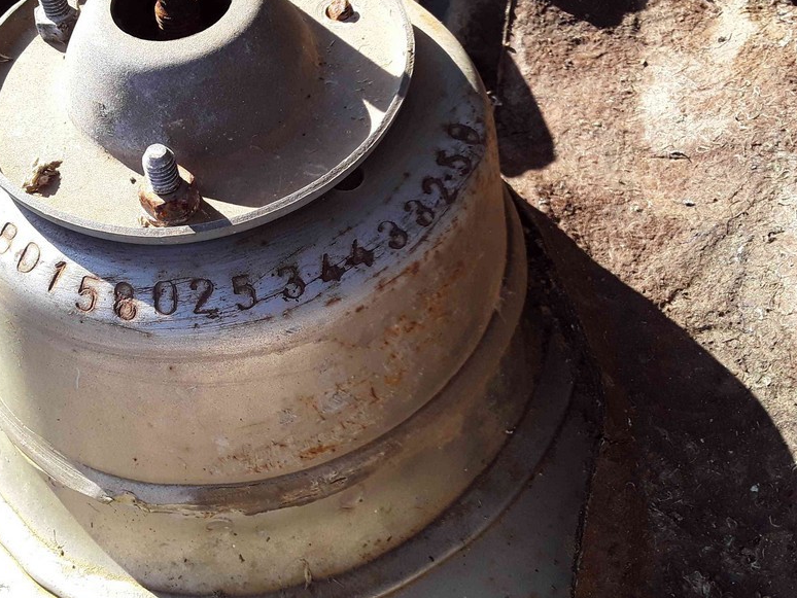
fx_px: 944
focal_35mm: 41
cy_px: 260
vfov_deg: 35.1
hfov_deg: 45.4
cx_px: 302
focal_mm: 3.3
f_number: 2.2
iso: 40
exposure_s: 1/361
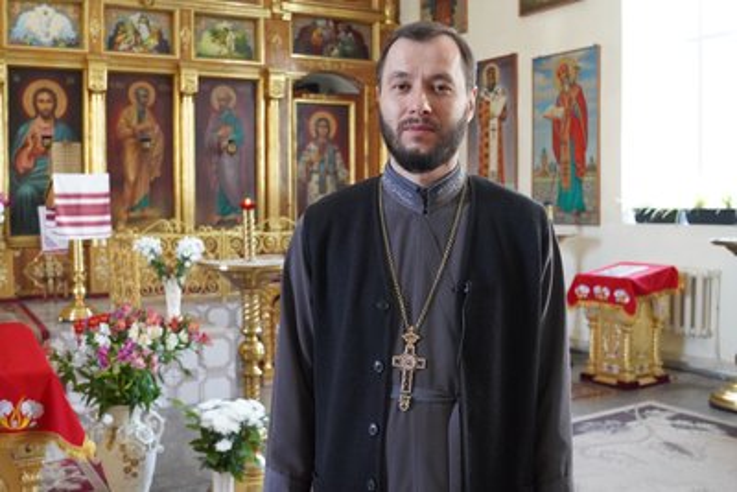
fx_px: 737
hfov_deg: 53.1
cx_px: 368
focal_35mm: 36
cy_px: 246
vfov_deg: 36.9
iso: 5000
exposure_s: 1/160
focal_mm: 24
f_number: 4
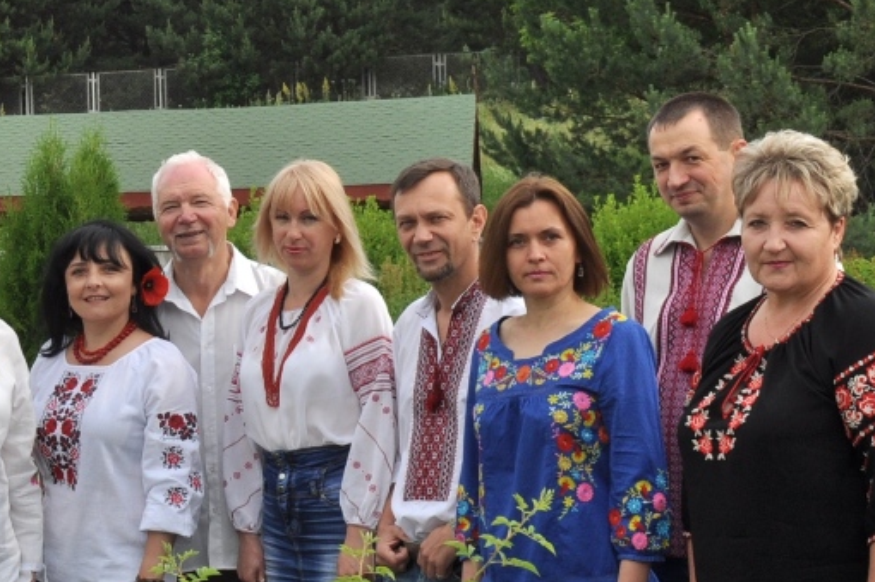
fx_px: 2088
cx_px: 81
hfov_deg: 23.0
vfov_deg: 15.7
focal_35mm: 86
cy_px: 528
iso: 200
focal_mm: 28
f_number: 13
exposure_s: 1/125
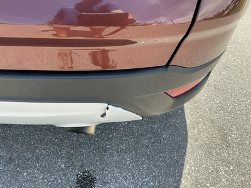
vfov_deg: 49.7
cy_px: 94
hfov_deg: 63.4
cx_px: 126
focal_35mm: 28
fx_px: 203
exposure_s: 1/469
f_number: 1.8
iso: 25
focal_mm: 3
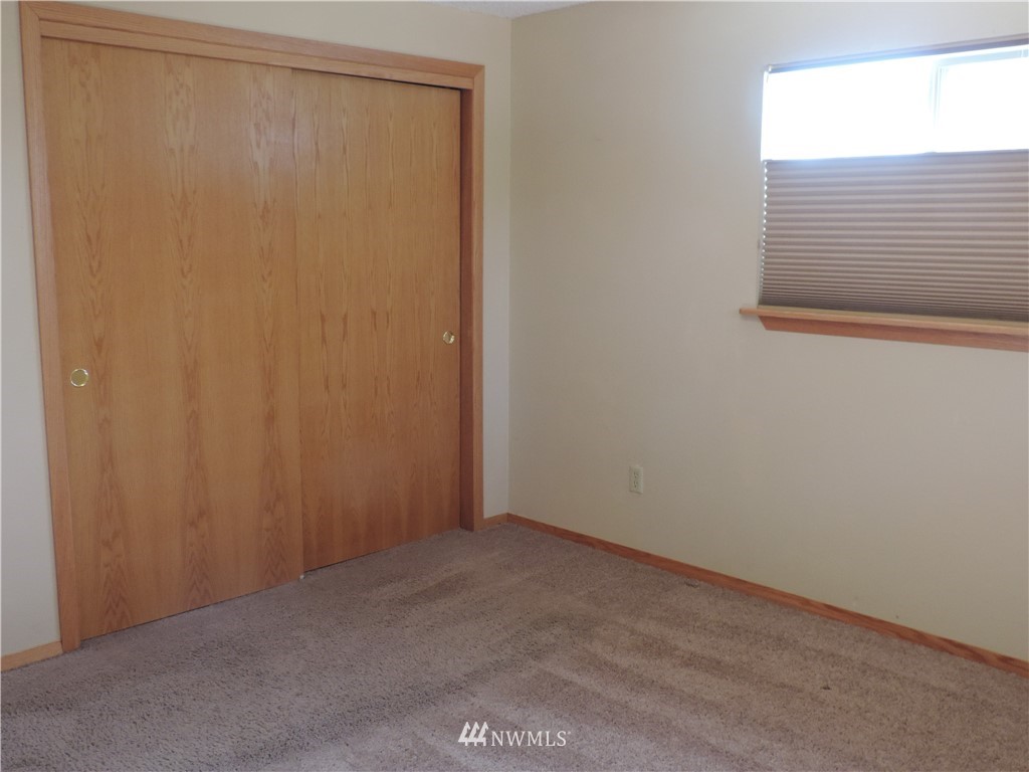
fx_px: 981
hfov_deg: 55.4
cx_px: 514
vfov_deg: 42.9
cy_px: 386
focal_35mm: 33
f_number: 3.2
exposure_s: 1/50
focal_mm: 5.8
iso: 360
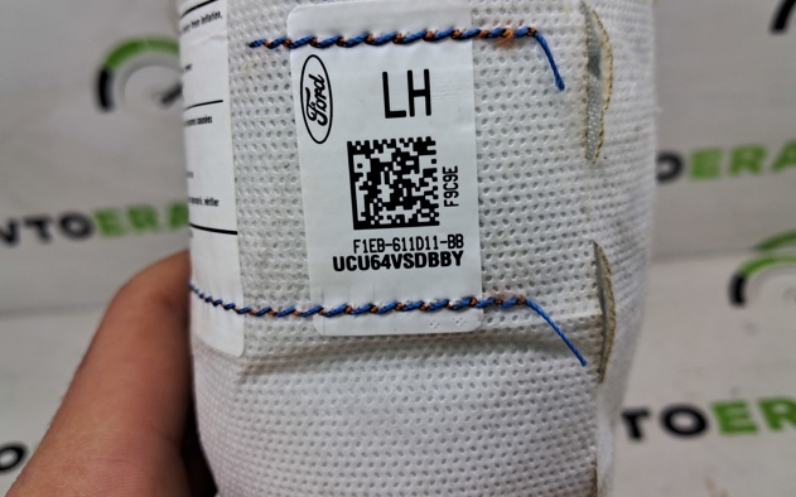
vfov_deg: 43.0
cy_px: 215
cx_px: 400
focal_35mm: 29
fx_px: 629
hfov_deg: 64.7
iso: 50
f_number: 1.8
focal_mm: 4
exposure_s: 1/120
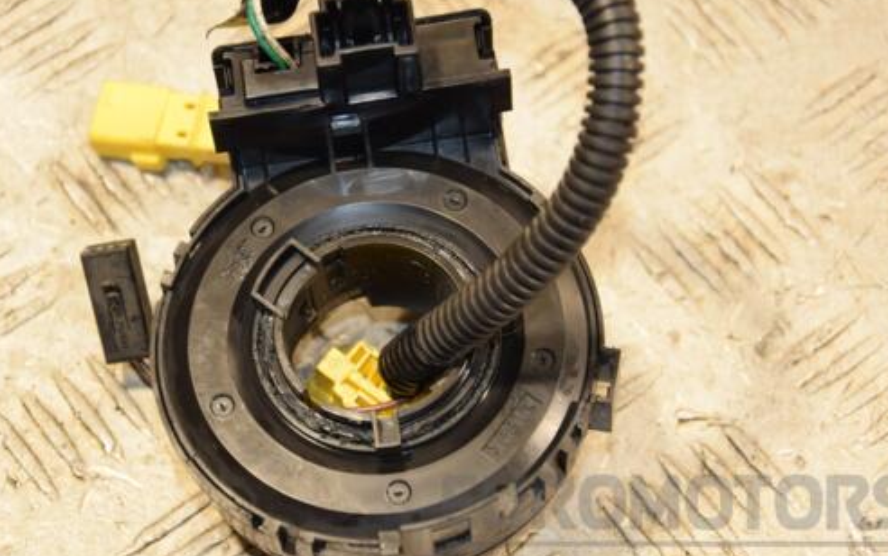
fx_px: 2978
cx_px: 408
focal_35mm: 123
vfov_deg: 10.7
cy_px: 262
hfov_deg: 17.0
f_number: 5.3
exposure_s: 1/160
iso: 800
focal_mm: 66
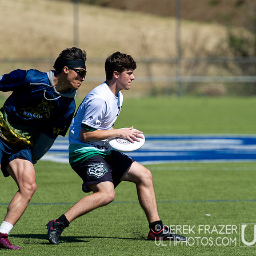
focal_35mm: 483
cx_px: 129
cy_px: 111
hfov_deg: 3.6
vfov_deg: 3.6
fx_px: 4041
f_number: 4
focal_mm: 280
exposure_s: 1/2500
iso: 200
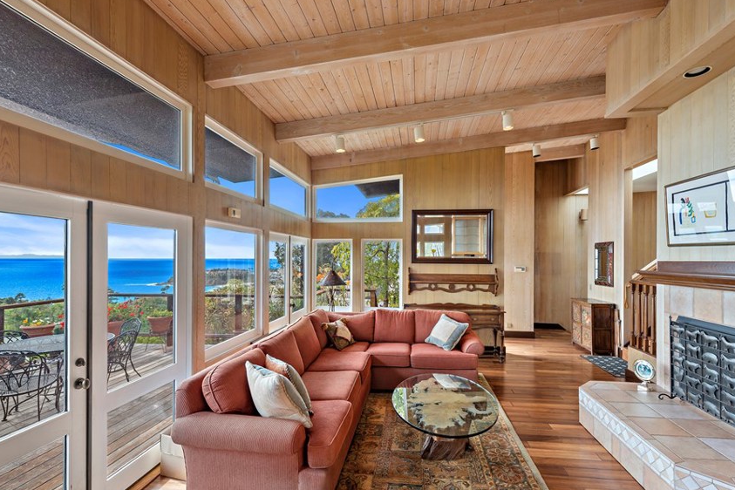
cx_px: 382
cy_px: 258
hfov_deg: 93.2
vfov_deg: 70.4
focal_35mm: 17
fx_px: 347
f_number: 7.1
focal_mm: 14
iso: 160
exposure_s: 1/10
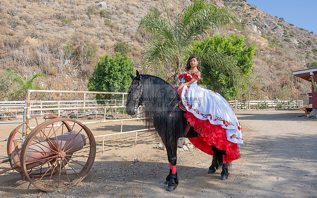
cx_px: 159
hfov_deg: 59.7
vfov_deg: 39.4
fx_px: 276
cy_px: 98
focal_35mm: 32
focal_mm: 31
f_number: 8
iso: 125
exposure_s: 1/200
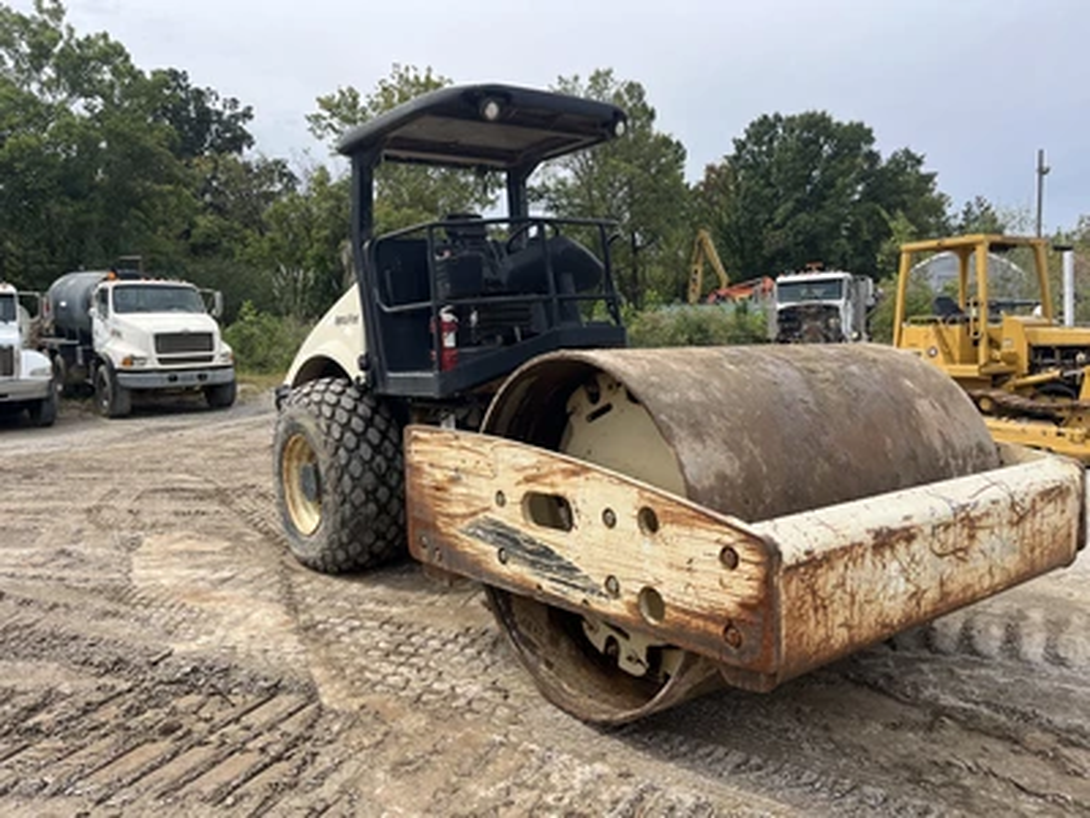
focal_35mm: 26
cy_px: 409
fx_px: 819
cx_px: 545
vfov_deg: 53.1
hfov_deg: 67.3
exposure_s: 1/2309
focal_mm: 5.1
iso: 50
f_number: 1.6
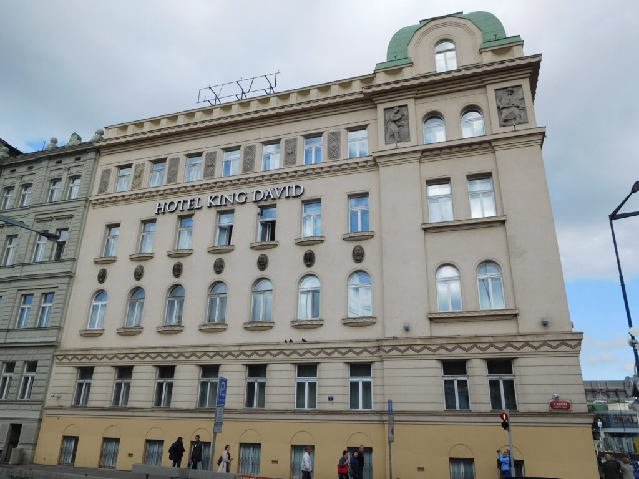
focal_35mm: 25
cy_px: 240
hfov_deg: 69.4
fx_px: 461
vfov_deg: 54.9
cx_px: 320
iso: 125
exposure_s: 1/400
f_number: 6.8
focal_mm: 4.5
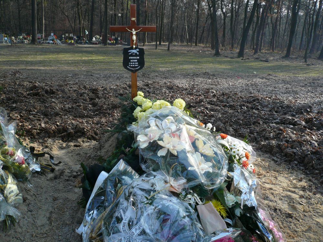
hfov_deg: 63.4
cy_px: 121
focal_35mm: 28
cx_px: 162
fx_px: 261
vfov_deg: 49.7
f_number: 2.8
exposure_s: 1/400
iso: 100
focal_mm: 4.6
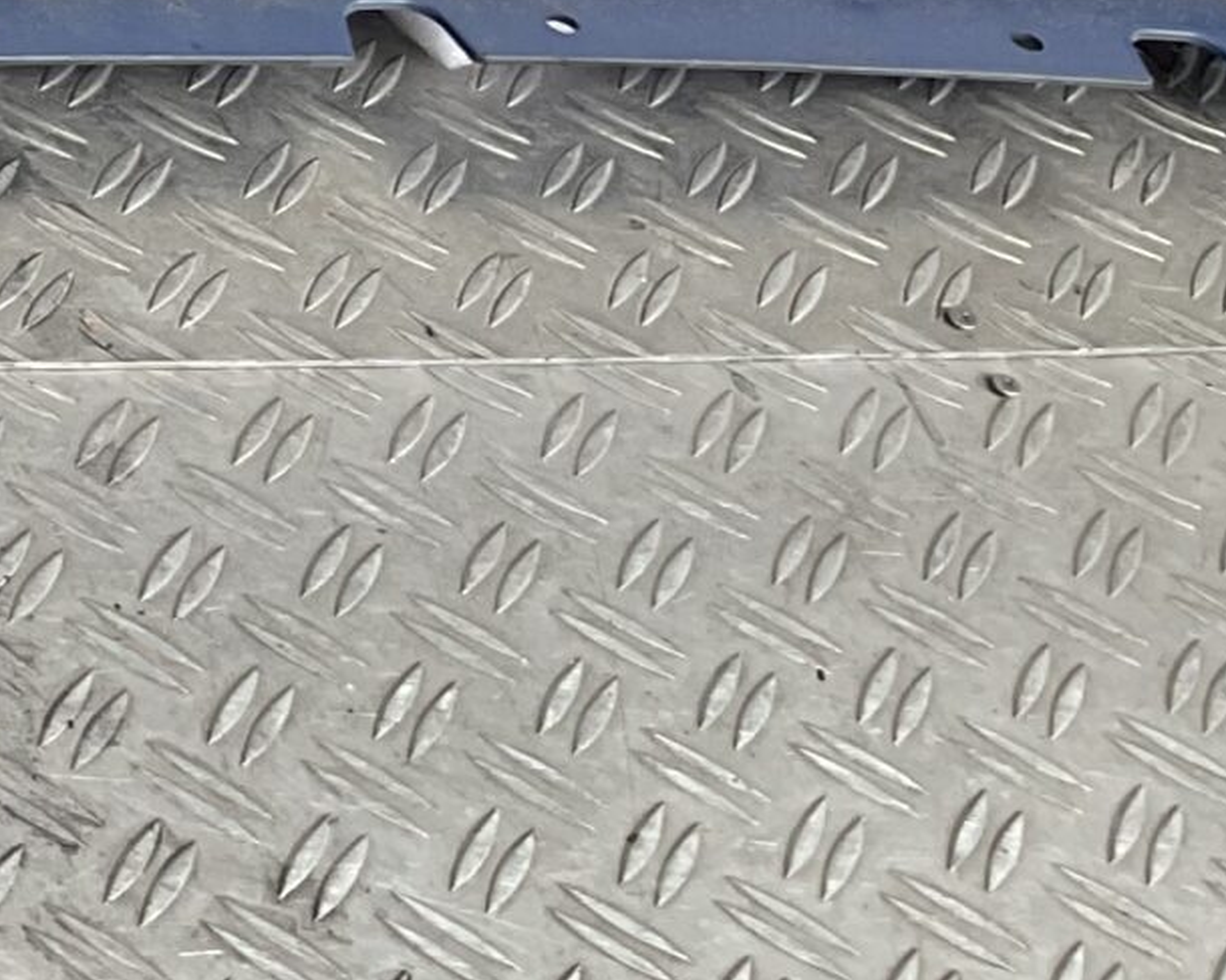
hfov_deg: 14.0
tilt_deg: -33.6
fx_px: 4317
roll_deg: -10.6
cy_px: -557
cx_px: -1113
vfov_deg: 12.2
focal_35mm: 119
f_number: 1.8
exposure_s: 1/120
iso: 20
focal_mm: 3
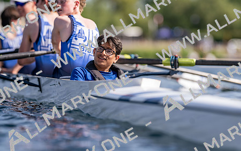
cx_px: 117
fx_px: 1163
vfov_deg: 7.4
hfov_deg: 11.8
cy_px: 70
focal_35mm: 177
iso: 64
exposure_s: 1/4000
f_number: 1.8
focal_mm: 135
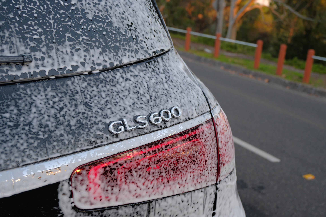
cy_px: 108
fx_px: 344
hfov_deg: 50.7
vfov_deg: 35.1
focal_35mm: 38
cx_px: 163
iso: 400
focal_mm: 25.6
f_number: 4.4
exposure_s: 1/100
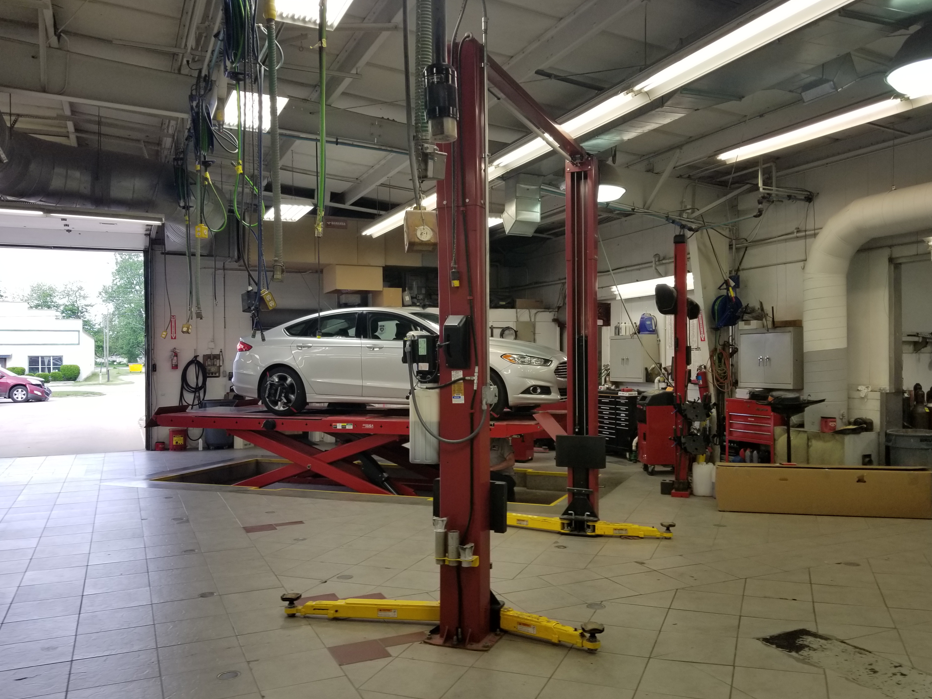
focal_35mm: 28
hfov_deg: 63.4
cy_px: 367
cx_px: 459
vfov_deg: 49.7
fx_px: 754
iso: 50
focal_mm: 4.3
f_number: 1.7
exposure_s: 1/147
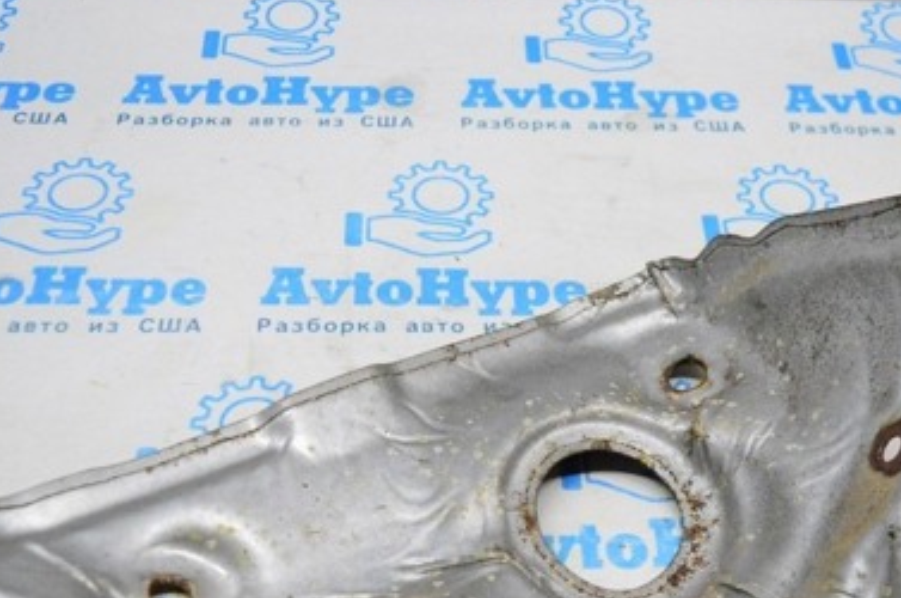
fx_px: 1399
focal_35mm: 56
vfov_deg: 23.7
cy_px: 477
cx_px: 526
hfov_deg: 35.6
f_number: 3.8
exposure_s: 1/1000
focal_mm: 22
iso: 6400
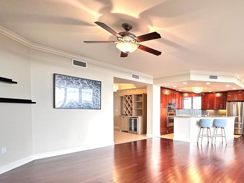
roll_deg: -0.4
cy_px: 118
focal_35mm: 22
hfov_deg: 71.4
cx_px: 182
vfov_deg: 60.0
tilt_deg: -3.0
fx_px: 155
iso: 200
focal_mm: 2.22
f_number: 2.2
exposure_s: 1/120
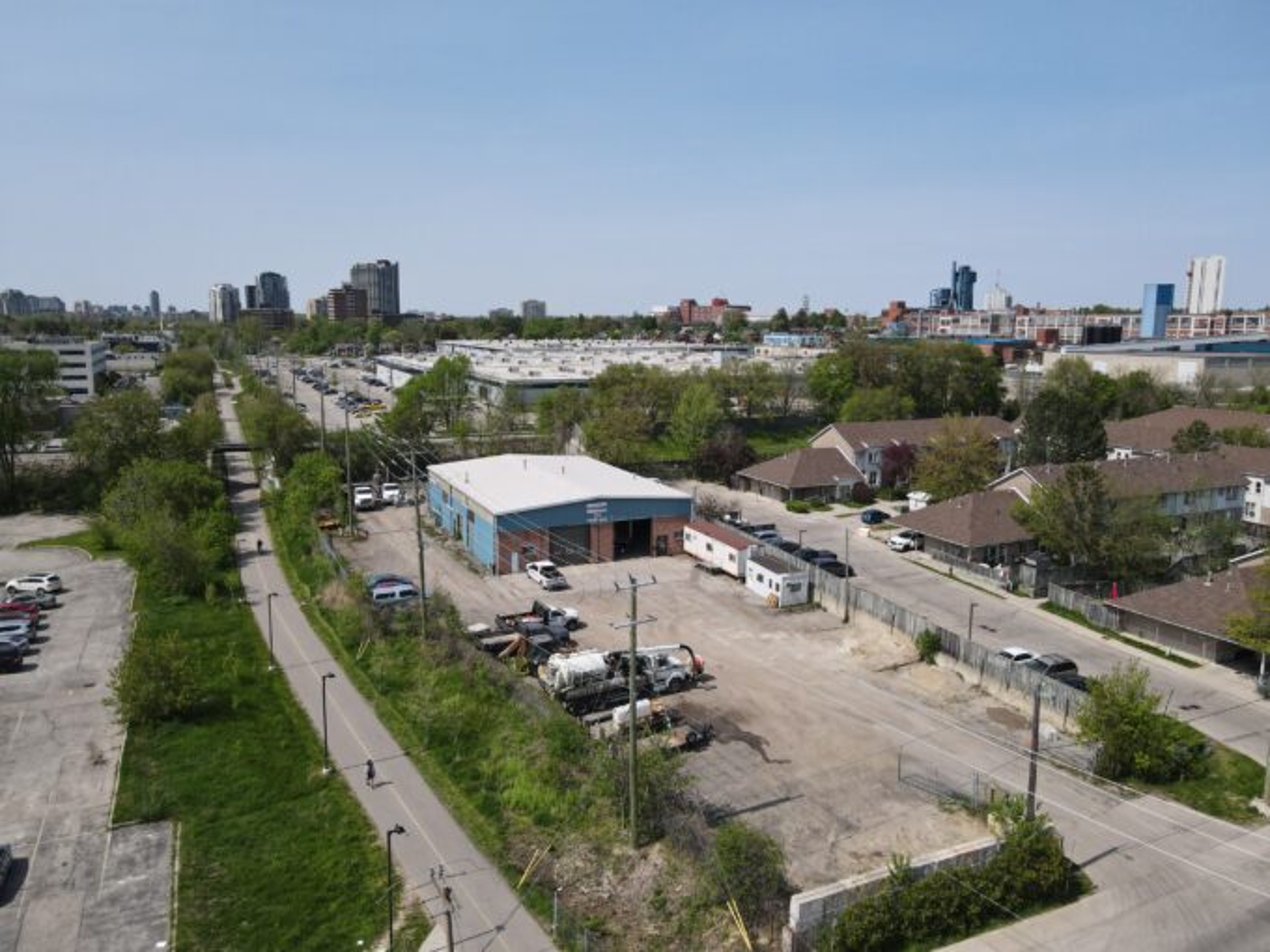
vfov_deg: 56.8
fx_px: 881
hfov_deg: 71.6
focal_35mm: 24
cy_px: 476
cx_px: 635
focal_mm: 4.5
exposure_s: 1/1000
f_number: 2.8
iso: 100
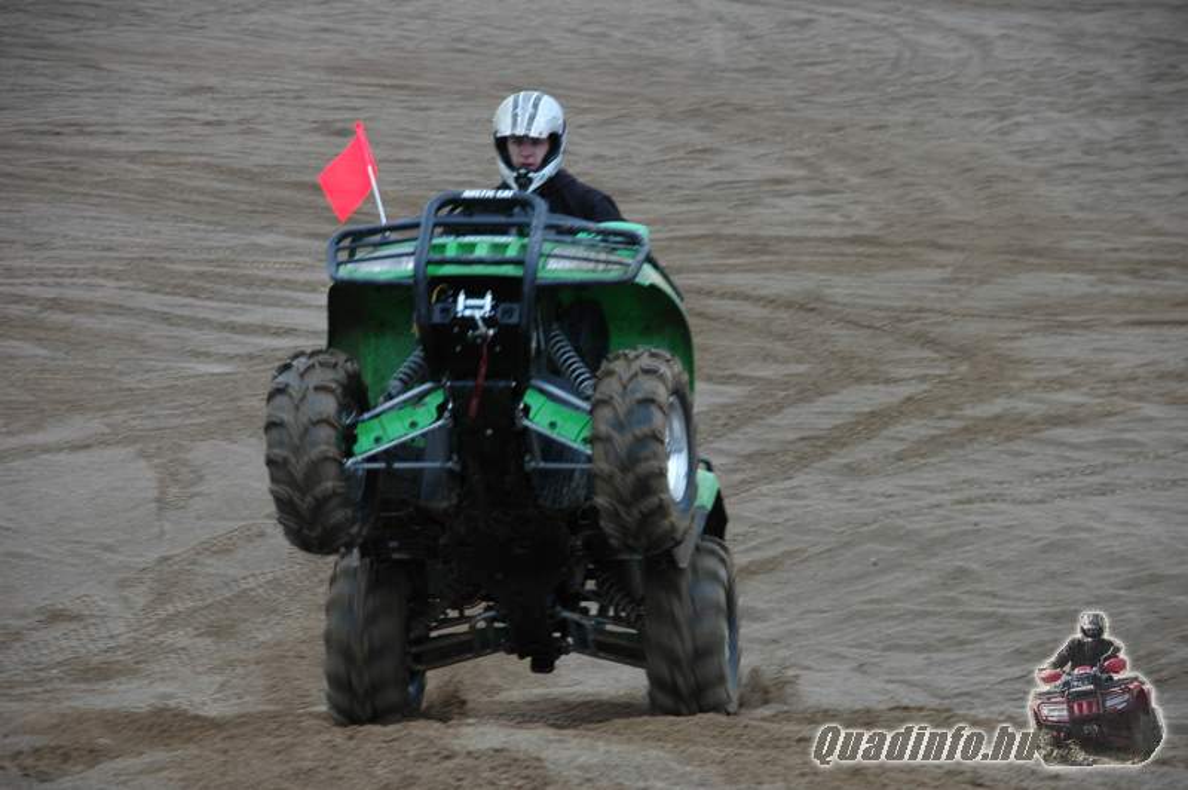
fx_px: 4699
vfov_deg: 9.6
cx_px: 594
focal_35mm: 142
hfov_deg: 14.4
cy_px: 395
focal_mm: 95
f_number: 5.6
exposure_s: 1/125
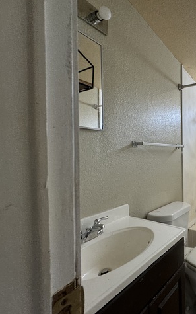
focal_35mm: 20
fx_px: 171
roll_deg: -2.1
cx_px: 193
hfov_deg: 49.5
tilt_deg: -1.9
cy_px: 157
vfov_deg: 85.1
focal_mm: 2.22
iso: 80
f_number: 2.2
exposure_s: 1/99
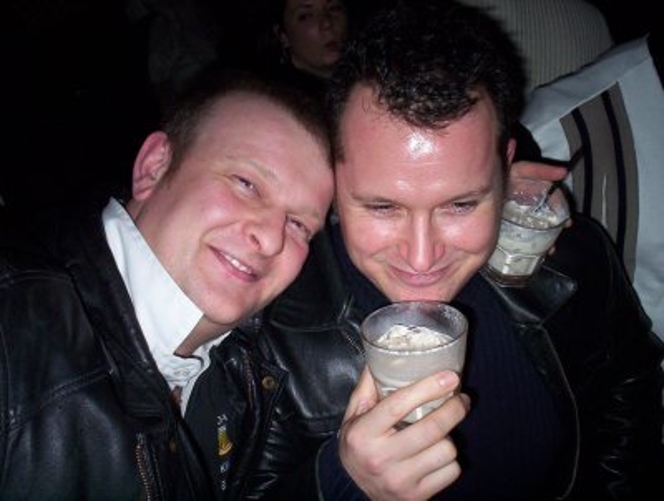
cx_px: 332
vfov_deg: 37.9
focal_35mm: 38
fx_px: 731
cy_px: 250
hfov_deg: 48.9
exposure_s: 1/60
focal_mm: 4.99
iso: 140
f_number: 4.5
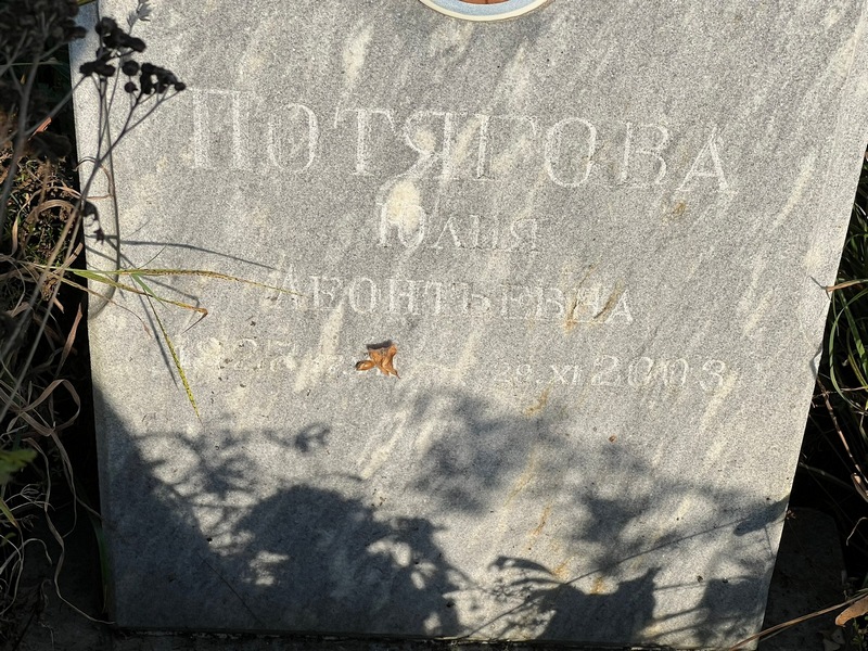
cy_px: 326
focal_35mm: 77
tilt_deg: -38.3
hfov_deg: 25.3
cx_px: 434
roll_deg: +0.2
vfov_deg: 19.1
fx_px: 1931
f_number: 2.8
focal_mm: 9
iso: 32
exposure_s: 1/911
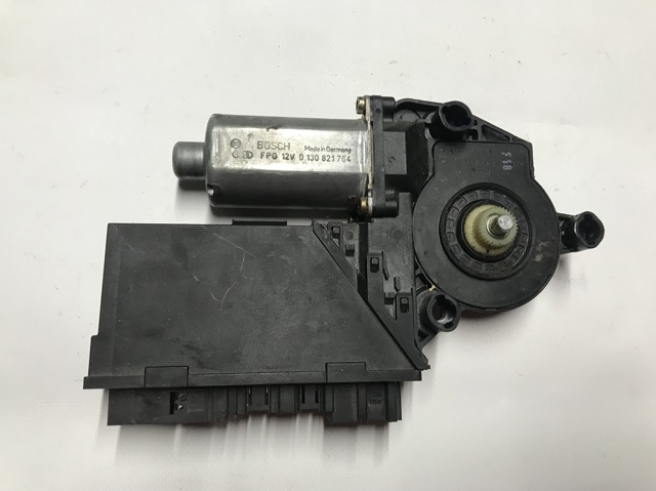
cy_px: 246
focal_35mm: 28
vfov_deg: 49.7
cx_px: 328
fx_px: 530
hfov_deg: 63.5
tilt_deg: -77.1
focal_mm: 3.99
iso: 32
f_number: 1.8
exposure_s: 1/33
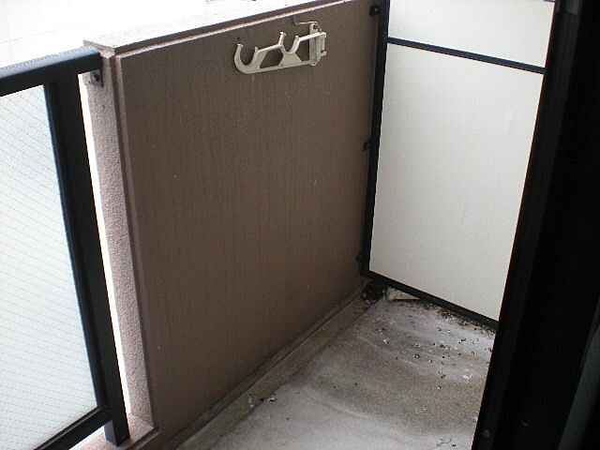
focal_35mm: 38
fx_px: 659
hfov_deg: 49.0
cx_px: 300
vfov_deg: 37.7
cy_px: 225
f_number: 3.1
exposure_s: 1/60
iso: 84
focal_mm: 6.3
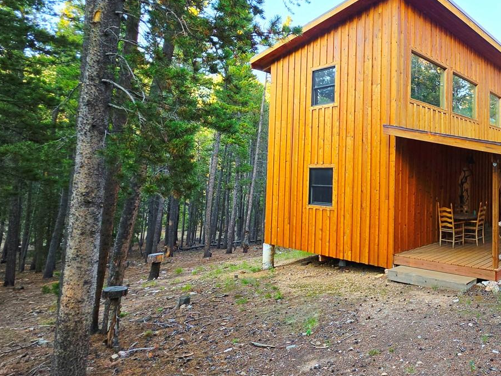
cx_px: 422
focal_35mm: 23
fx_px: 333
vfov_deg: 58.7
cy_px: 167
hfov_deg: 65.1
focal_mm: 2.2
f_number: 1.9
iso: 40
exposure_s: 1/120
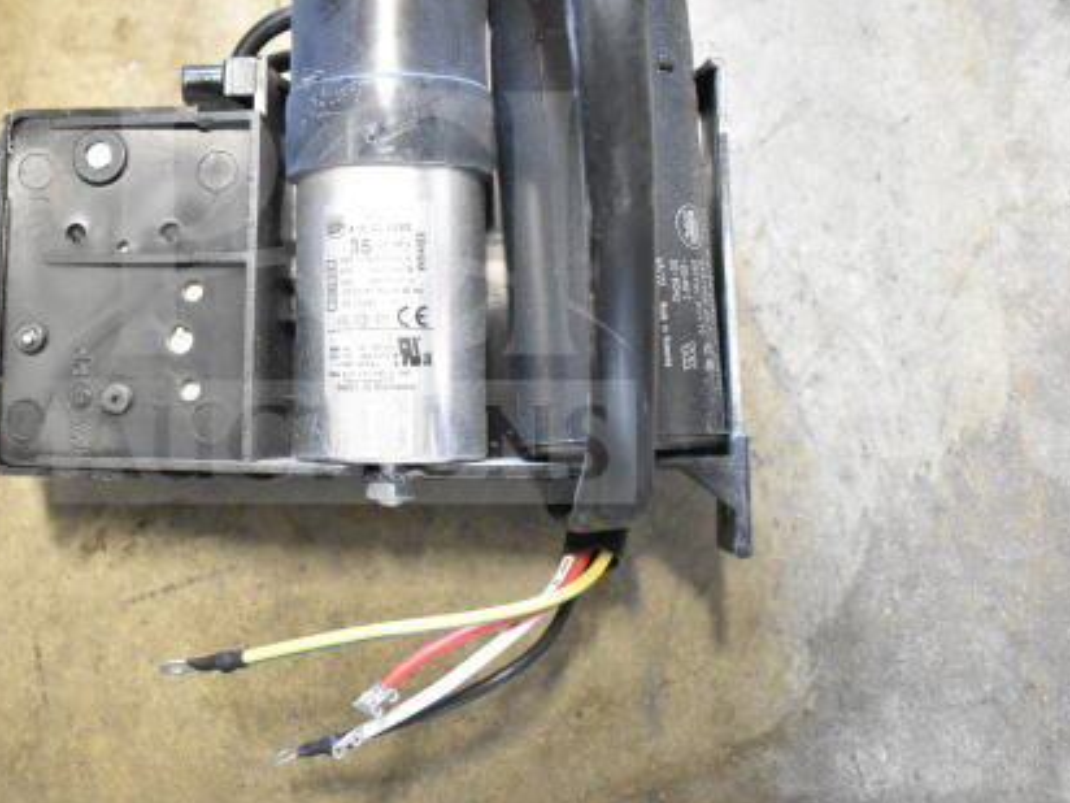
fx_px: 1453
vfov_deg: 30.7
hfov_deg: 39.9
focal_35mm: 47
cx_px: 343
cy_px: 298
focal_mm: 22
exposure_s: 1/30
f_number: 3.8
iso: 4000
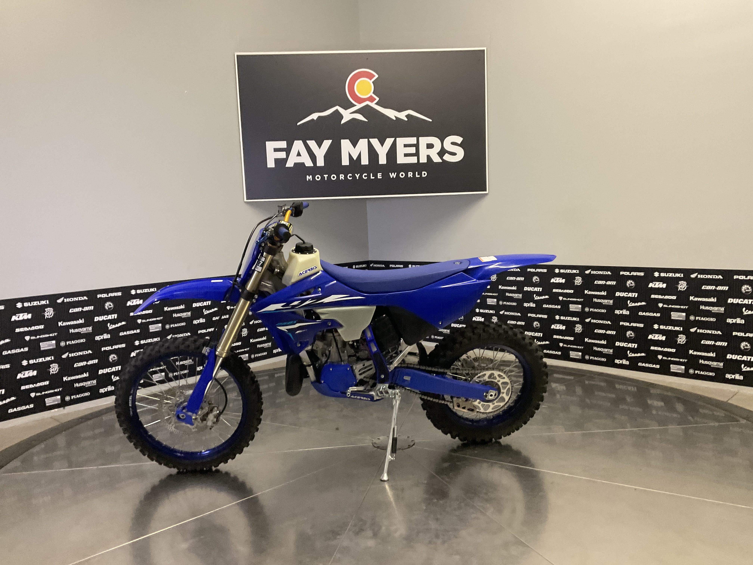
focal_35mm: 29
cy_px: 282
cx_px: 376
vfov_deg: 48.2
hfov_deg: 61.7
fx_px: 631
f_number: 1.8
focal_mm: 3
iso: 200
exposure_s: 1/60
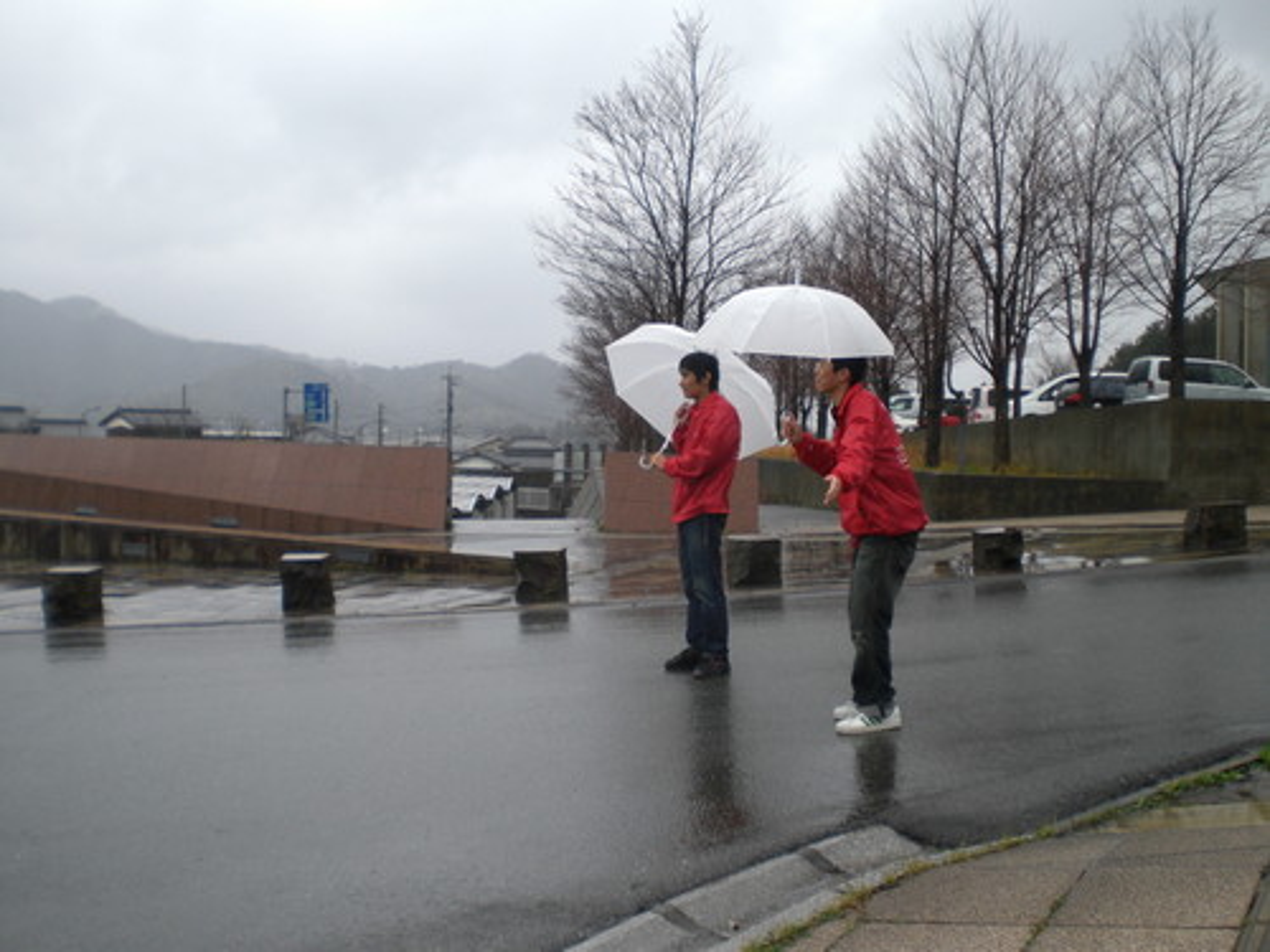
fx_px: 1394
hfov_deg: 49.0
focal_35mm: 38
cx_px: 635
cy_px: 476
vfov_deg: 37.7
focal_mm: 6.3
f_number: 3.1
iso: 50
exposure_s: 1/125
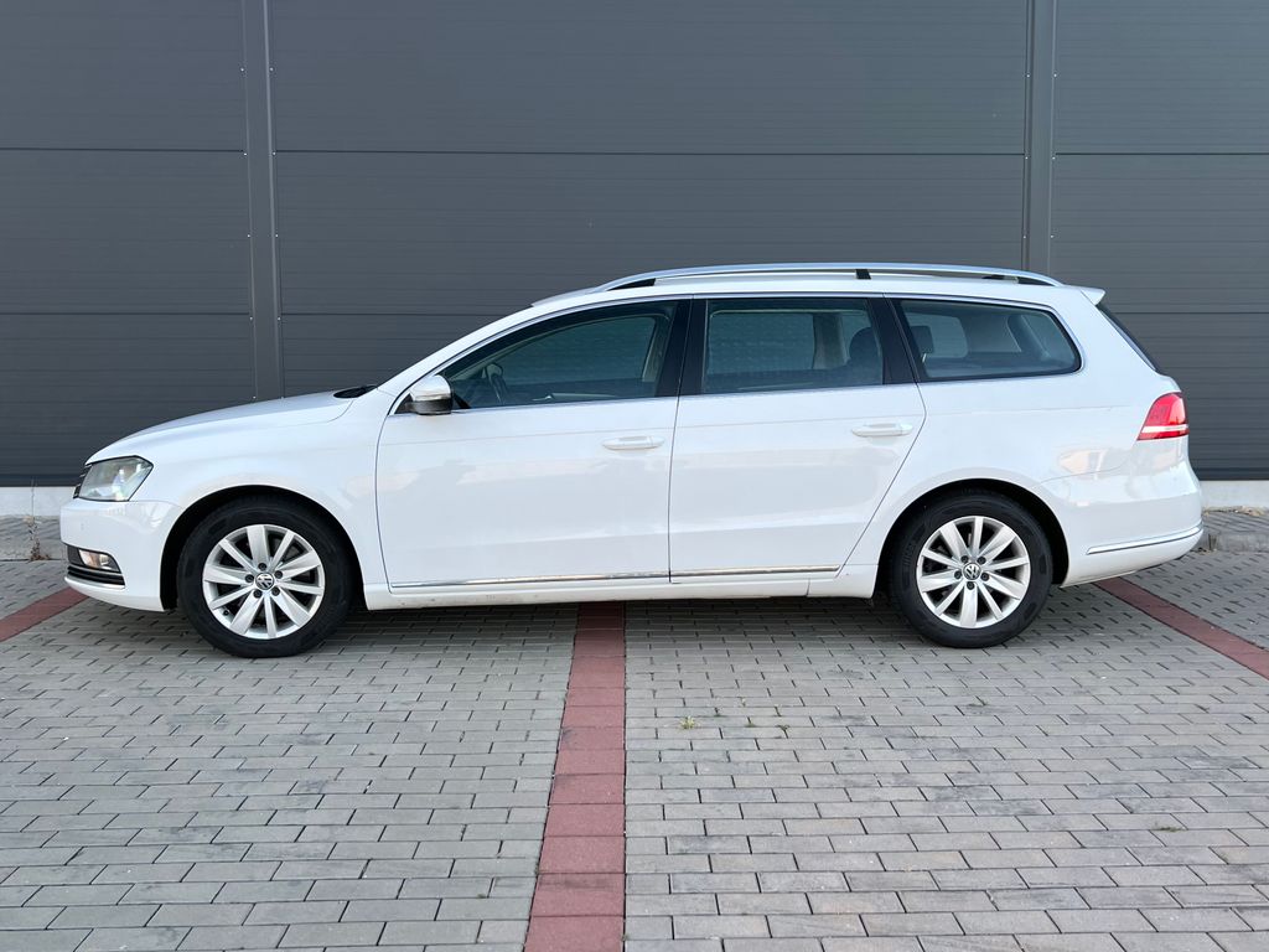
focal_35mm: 26
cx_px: 634
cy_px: 476
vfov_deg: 53.1
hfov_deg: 67.3
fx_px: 953
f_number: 1.5
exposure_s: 1/197
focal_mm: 5.7
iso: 40
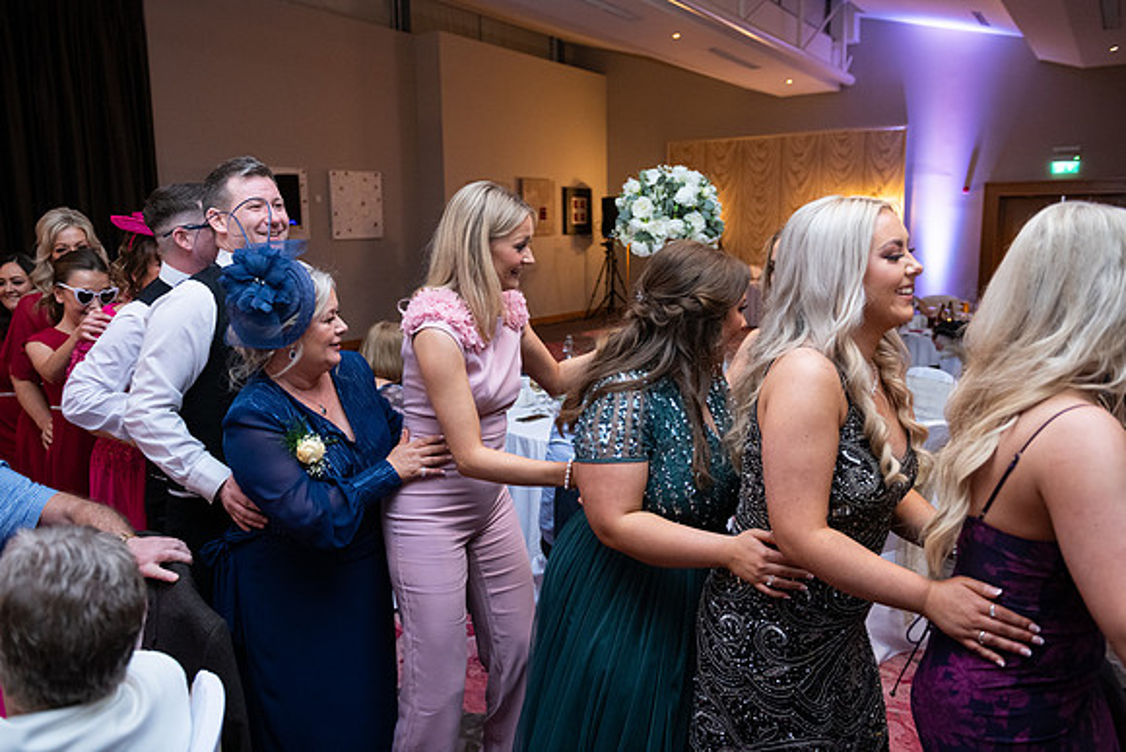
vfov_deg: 48.0
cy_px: 376
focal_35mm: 27
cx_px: 563
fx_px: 845
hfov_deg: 67.4
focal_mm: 27
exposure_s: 1/160
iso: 1250
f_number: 3.5
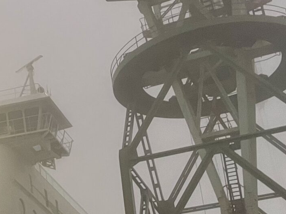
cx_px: -166
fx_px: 777
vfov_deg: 15.6
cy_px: 163
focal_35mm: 94
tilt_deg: +24.9
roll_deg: -1.0
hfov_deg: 18.1
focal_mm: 4.2
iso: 250
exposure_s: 1/60
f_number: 1.6
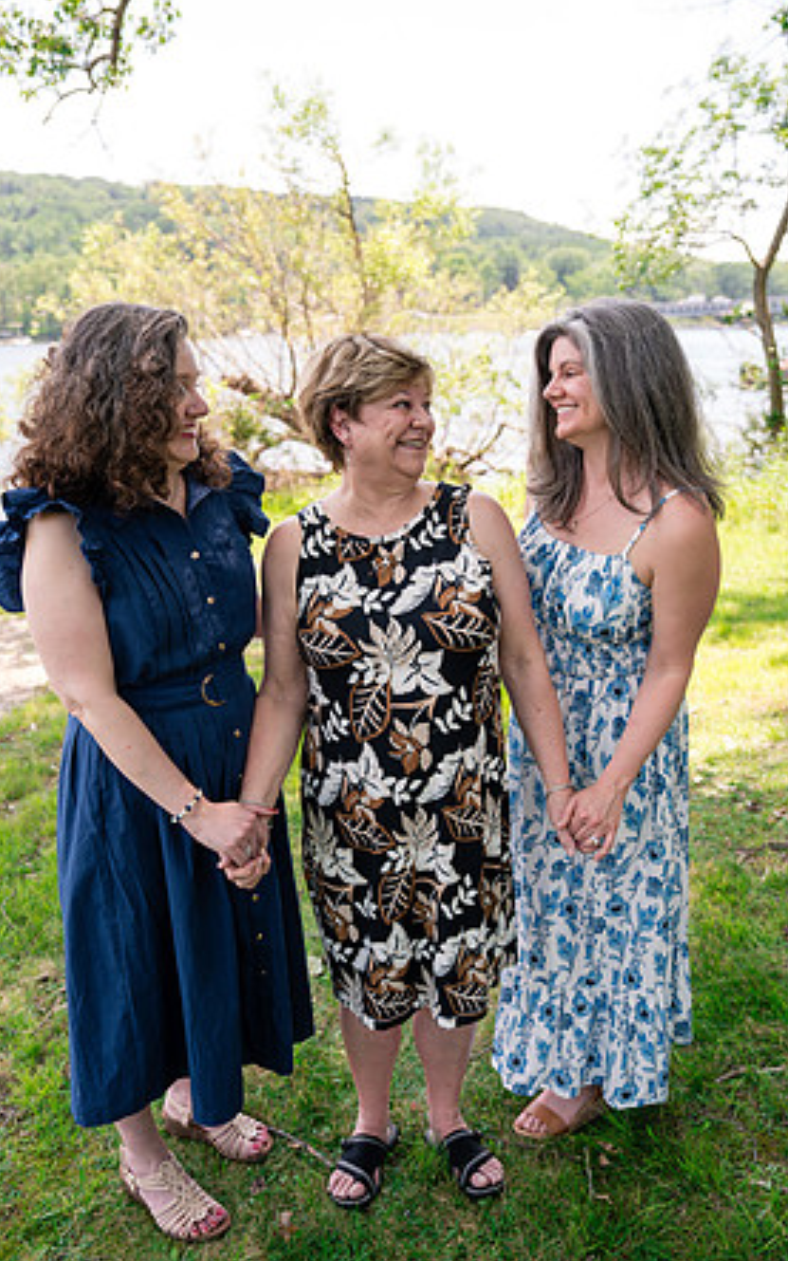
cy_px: 635
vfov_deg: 62.9
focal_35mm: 30
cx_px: 381
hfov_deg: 41.8
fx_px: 1030
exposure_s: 1/250
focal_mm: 29
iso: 125
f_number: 3.2
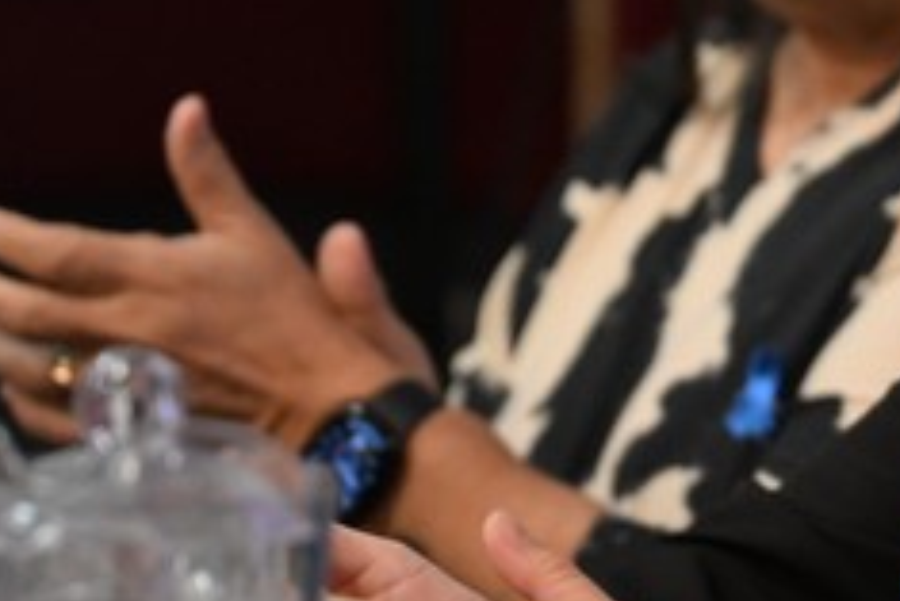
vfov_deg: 4.6
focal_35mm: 298
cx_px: 1218
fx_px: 7454
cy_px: 262
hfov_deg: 6.8
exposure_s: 1/200
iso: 2500
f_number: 3.2
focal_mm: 70
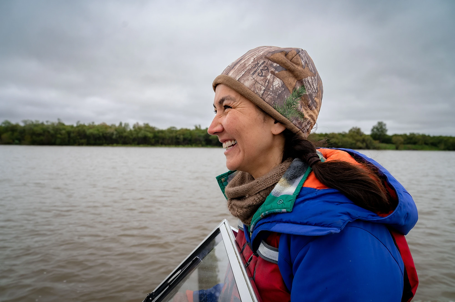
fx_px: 303
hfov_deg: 73.8
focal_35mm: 24
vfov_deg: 53.0
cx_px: 228
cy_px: 151
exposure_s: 1/250
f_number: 5.6
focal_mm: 24
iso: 200
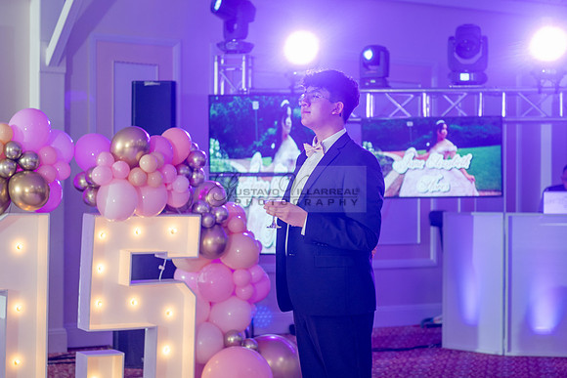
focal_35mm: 86
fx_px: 1356
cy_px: 188
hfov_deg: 23.6
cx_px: 277
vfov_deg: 15.9
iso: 400
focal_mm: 70
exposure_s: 1/100
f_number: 2.8
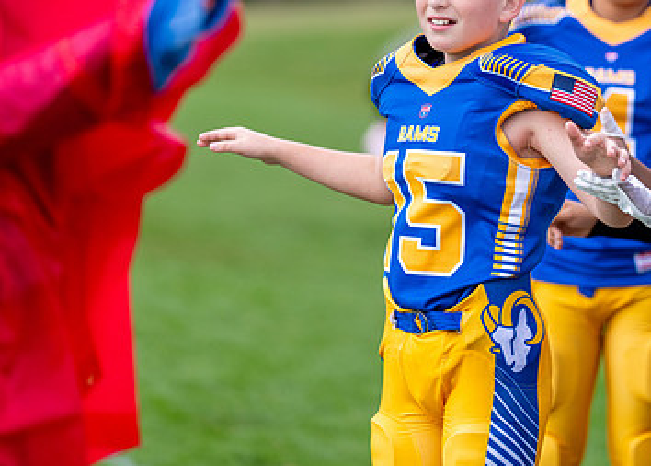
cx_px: 460
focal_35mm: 312
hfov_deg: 6.5
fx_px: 5770
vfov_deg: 4.6
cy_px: 86
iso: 500
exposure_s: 1/1250
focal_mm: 168
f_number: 2.8
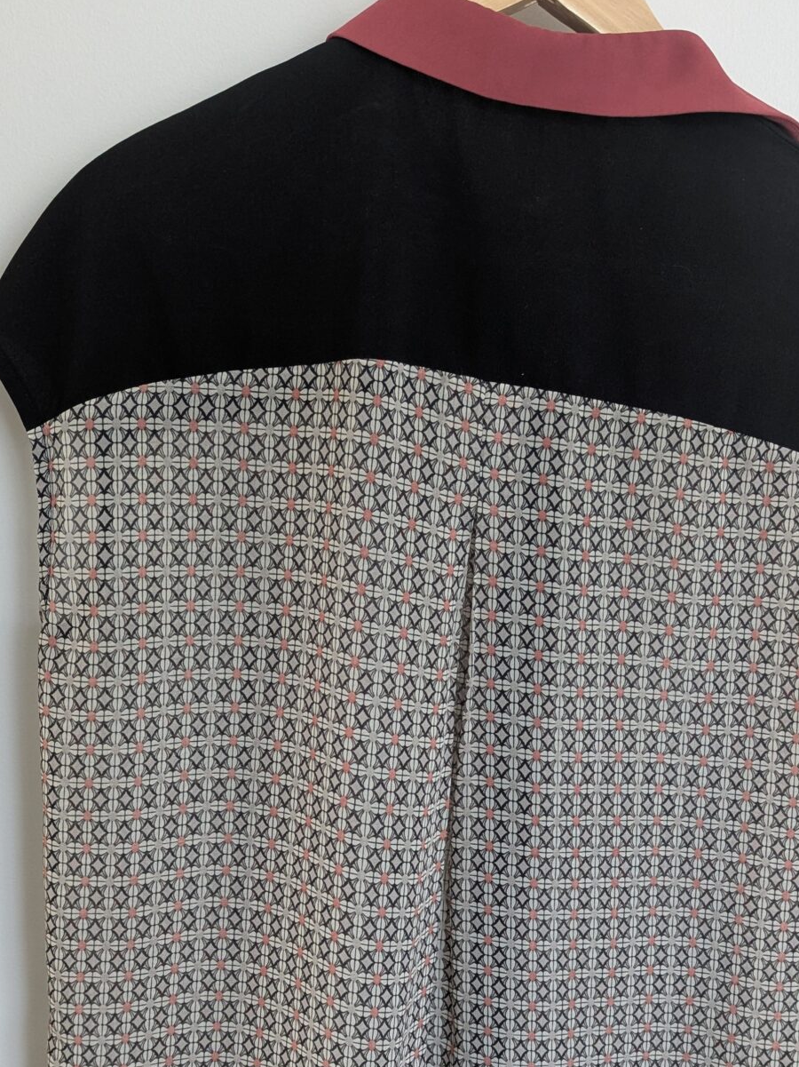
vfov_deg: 45.3
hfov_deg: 35.1
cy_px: 678
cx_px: 443
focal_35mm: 41
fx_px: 1262
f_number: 1.85
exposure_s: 1/64.6
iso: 245
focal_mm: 6.81
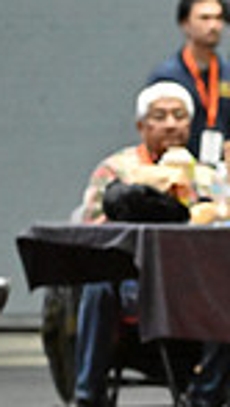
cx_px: 701
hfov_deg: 3.1
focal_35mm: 392
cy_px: 170
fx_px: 4238
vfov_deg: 5.5
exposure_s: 1/1000
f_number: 2.8
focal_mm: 95
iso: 6400
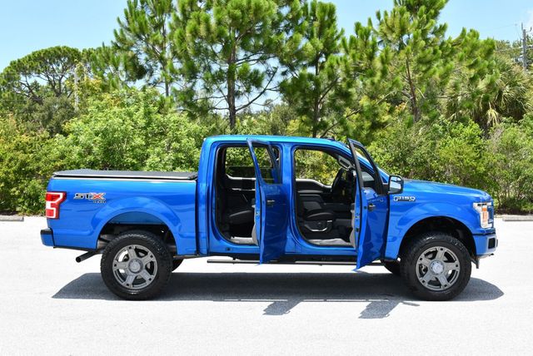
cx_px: 266
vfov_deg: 28.1
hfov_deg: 41.1
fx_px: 711
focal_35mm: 48
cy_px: 178
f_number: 8
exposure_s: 1/250
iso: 180
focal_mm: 24
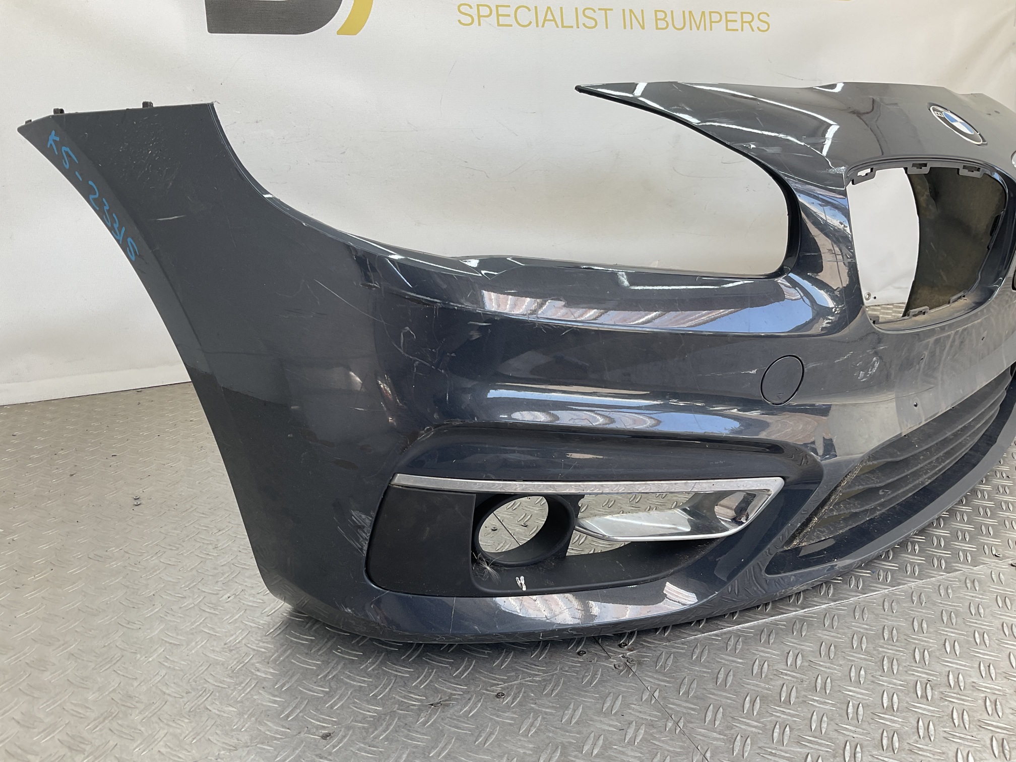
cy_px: 381
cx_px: 508
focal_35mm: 29
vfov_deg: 48.2
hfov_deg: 61.7
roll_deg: -0.9
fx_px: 851
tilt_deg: -19.8
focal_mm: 3
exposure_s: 1/119
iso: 16
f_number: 1.8
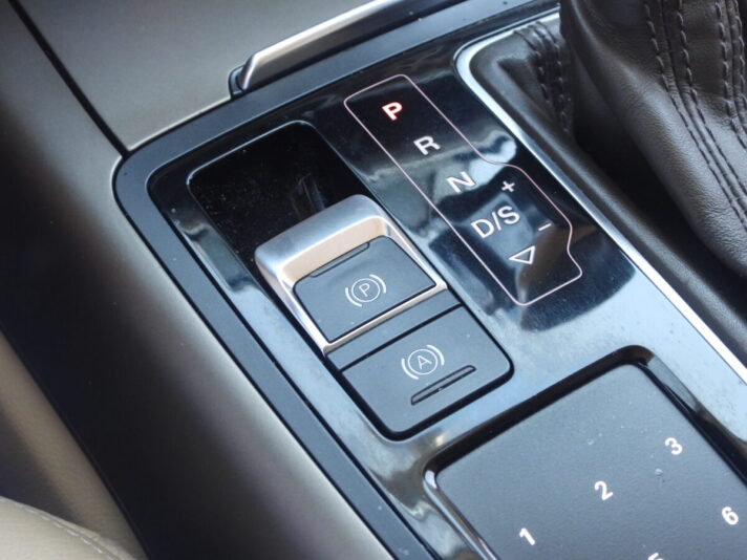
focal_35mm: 55
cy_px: 280
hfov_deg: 34.9
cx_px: 374
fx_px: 1187
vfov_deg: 26.6
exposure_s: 1/25
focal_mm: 9.8
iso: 400
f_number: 3.5
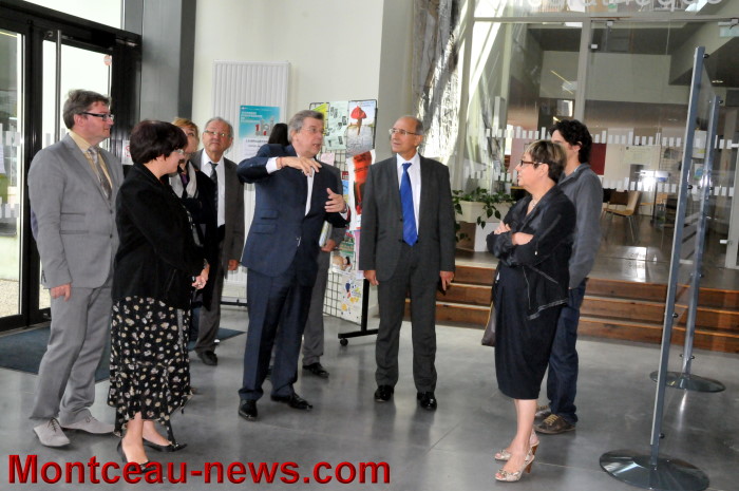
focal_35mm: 36
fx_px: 738
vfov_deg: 36.8
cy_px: 246
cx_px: 370
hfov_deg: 53.2
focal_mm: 24
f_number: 16
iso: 3200
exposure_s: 1/160
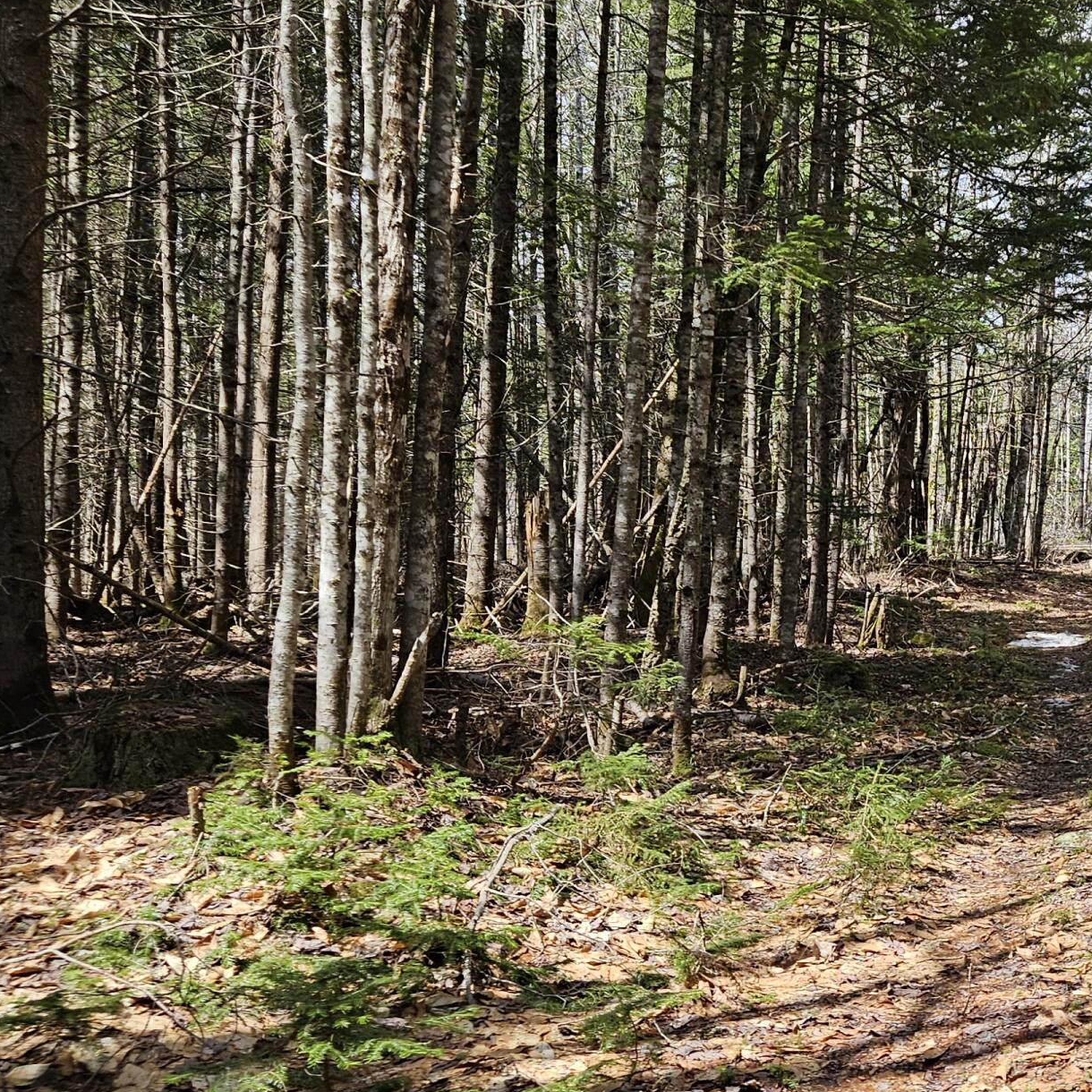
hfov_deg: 31.7
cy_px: 554
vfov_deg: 34.0
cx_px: 1068
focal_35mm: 50
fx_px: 1785
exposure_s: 1/2000
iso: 80
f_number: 1.8
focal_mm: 5.4
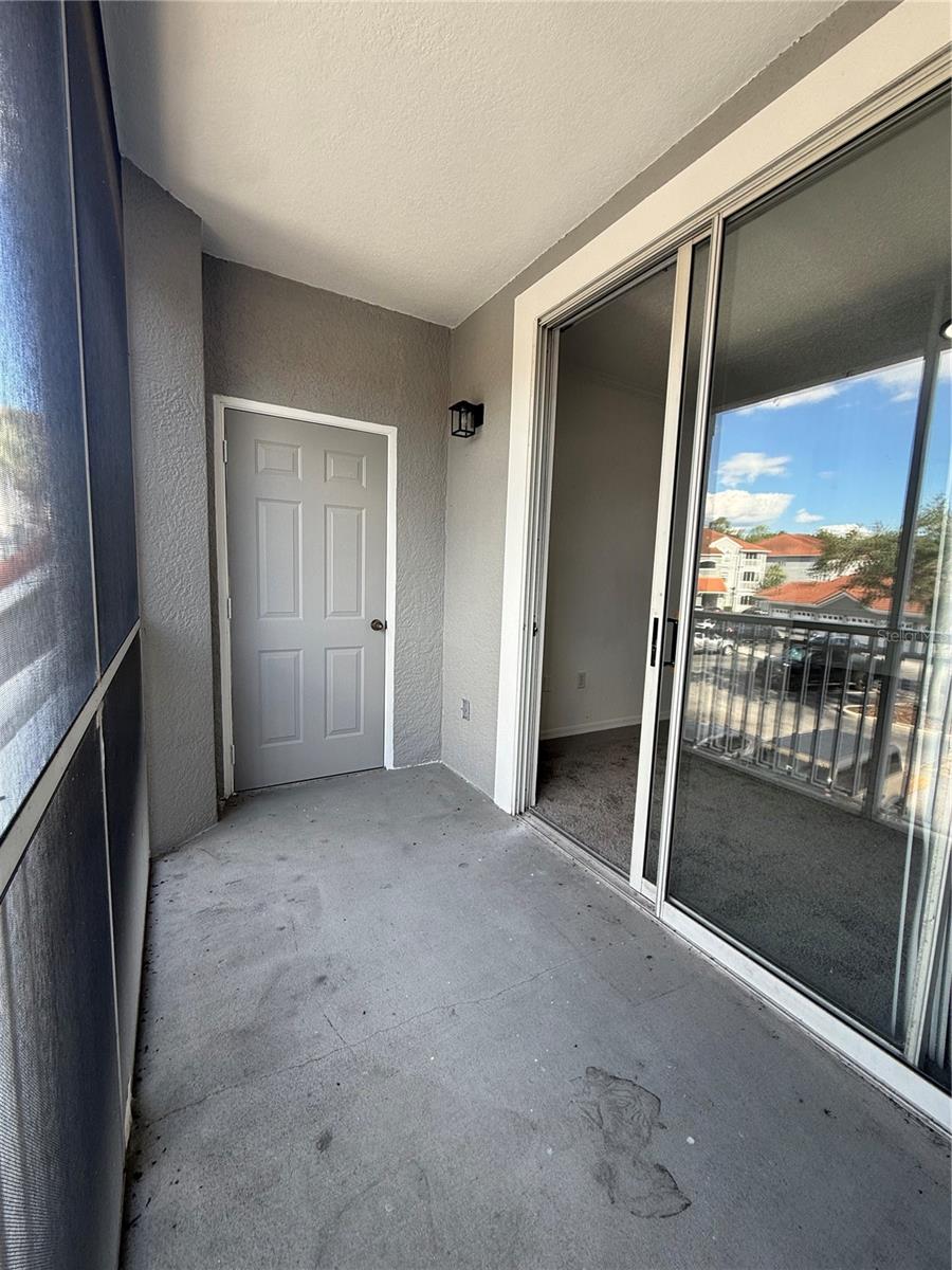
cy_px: 635
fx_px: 513
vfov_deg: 102.1
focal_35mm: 14
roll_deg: -2.5
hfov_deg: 85.7
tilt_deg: -5.9
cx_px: 476
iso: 50
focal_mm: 2.22
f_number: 2.2
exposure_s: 1/112
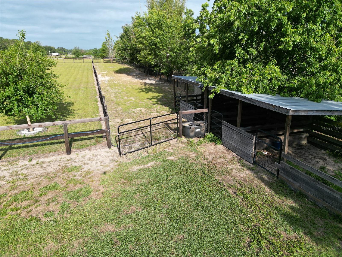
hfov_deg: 71.6
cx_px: 171
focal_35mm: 24
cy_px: 128
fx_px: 237
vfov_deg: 56.8
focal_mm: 6.72
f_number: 1.7
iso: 110
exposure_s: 1/2000
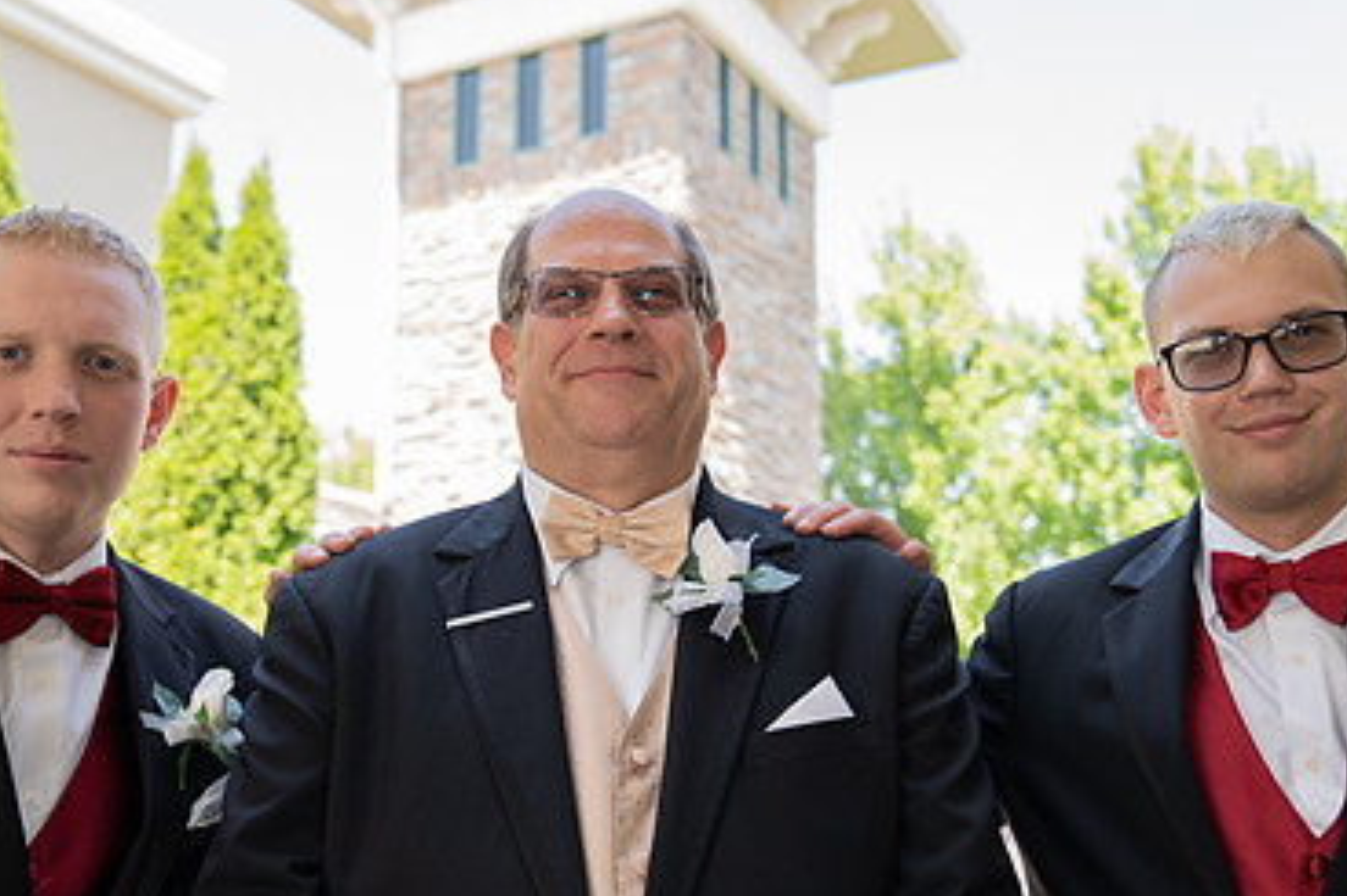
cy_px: 620
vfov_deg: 32.2
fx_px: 1533
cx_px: 615
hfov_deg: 47.4
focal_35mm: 41
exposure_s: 1/200
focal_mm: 26
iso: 160
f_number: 2.8
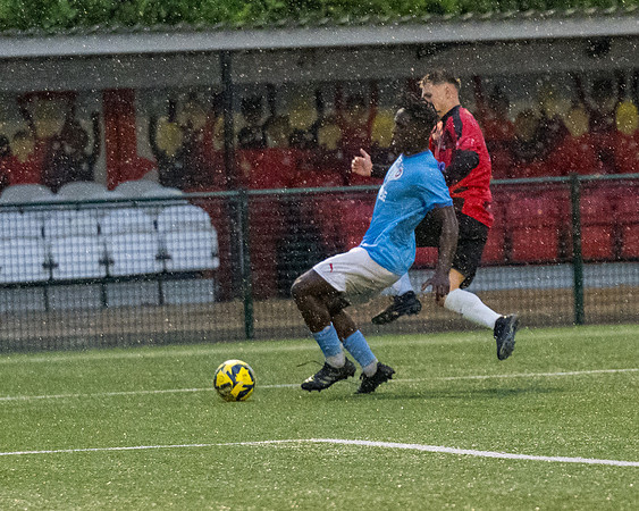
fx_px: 8742
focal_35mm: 462
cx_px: 482
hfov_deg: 4.2
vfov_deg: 3.3
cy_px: 409
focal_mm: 135
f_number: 2.8
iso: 4000
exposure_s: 1/1000
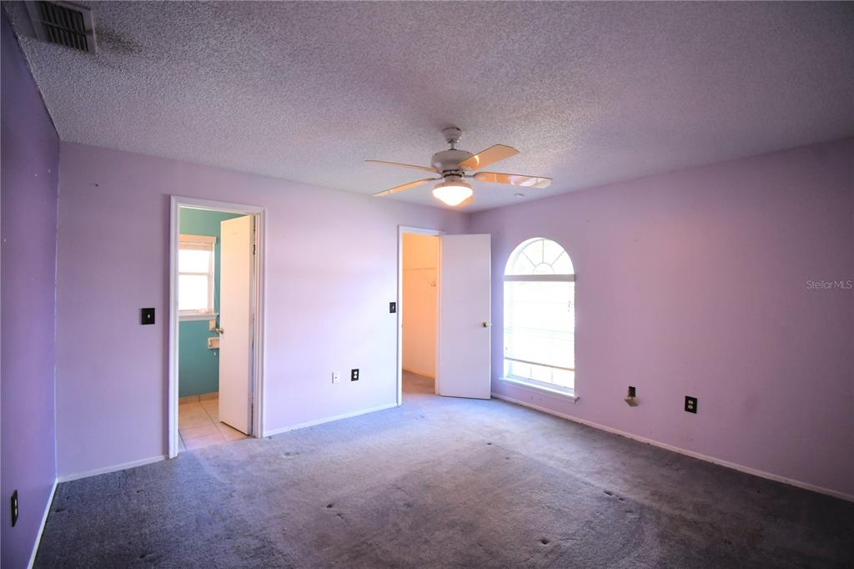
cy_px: 284
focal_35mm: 15
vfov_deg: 77.3
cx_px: 427
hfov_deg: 100.4
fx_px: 356
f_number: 4.5
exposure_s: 1/50
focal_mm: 10
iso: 400
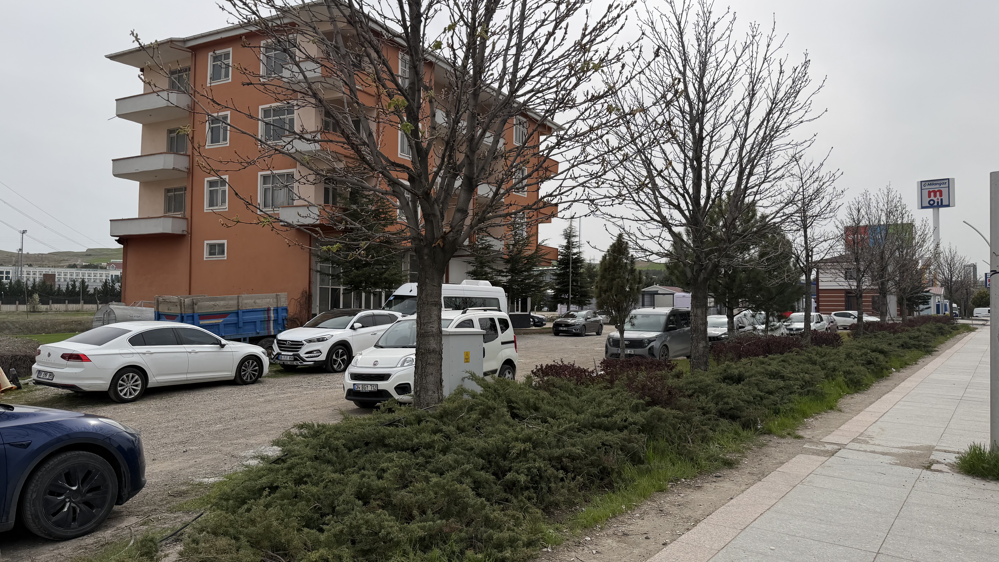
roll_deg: -1.7
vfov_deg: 42.9
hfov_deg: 69.8
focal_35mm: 27
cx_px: 511
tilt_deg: +2.7
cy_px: 285
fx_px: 715
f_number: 1.78
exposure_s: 1/8130
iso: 80
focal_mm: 6.76
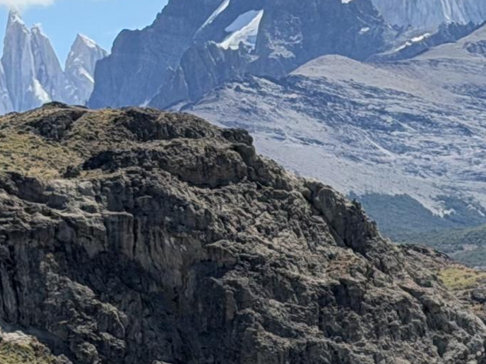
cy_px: 525
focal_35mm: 268
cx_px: 262
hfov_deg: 7.4
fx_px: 3763
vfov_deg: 5.5
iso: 64
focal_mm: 6.76
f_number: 1.78
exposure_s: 1/5587
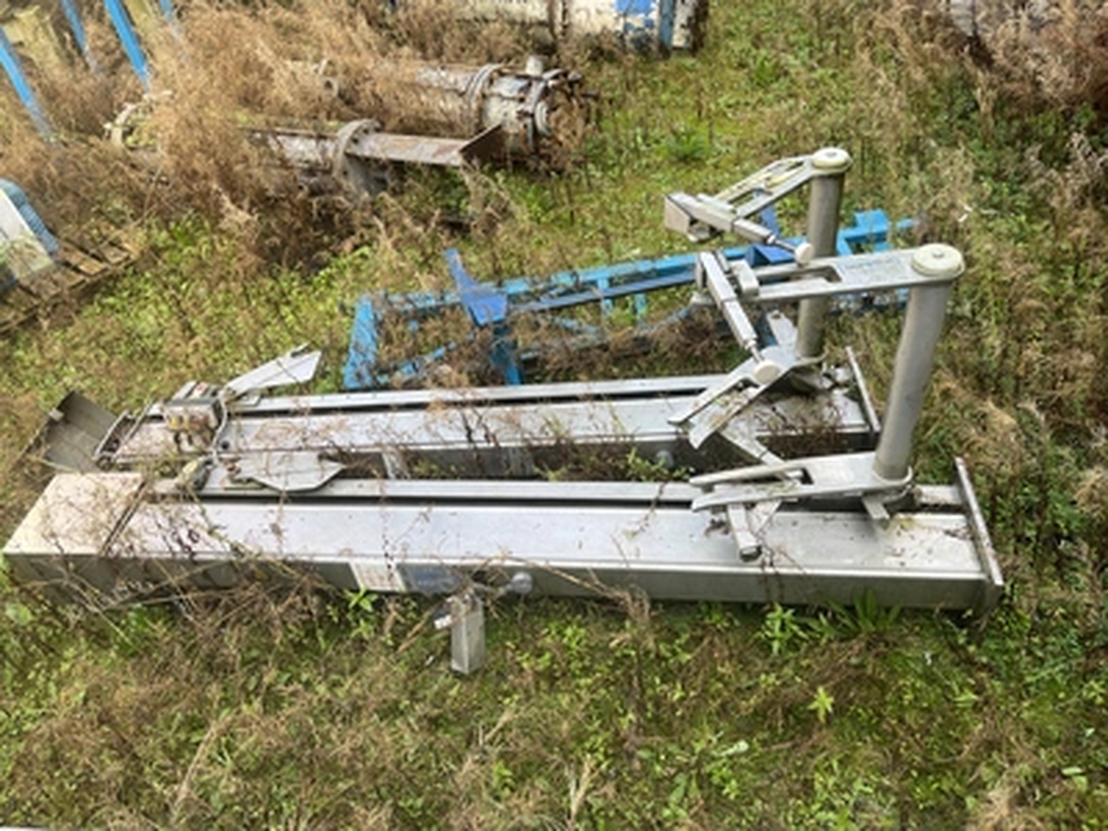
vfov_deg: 53.1
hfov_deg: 67.3
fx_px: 832
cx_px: 554
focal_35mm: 26
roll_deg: +13.5
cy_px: 416
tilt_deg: -40.4
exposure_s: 1/211
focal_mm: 5.1
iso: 40
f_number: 1.6
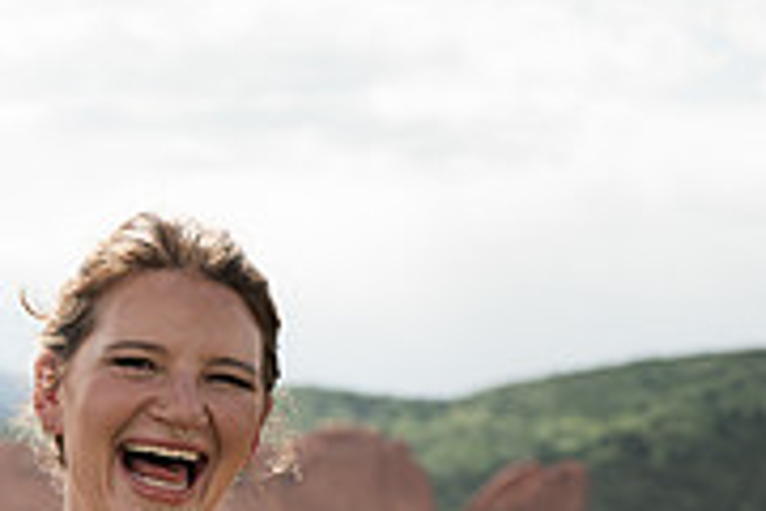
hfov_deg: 12.2
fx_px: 3425
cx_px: -336
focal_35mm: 161
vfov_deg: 8.3
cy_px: 762
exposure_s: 1/500
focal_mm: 50
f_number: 4.5
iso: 100
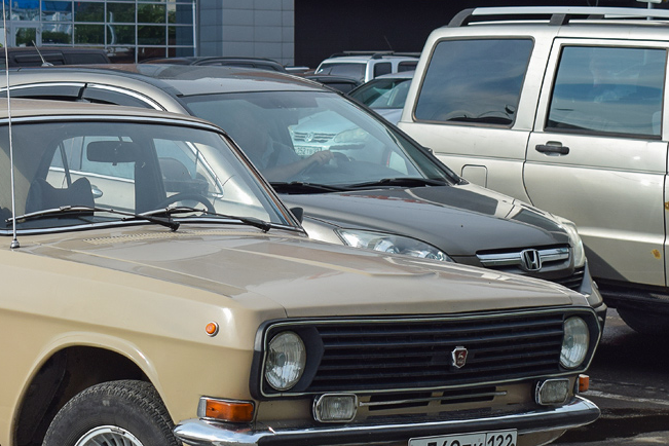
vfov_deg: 13.0
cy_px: 218
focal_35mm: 105
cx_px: 100
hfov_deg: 19.2
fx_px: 1951
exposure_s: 1/800
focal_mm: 38
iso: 200
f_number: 6.3
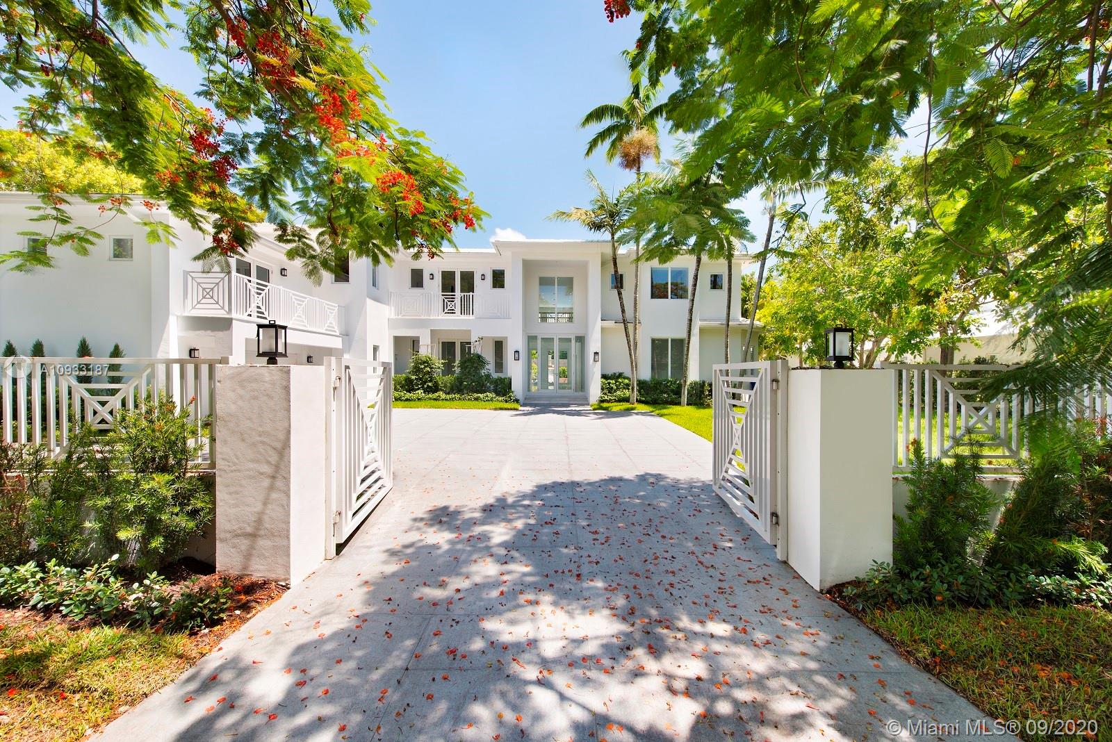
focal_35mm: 14
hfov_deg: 104.2
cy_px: 371
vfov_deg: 81.3
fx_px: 433
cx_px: 556
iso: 100
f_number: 11
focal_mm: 14
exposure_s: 1/100
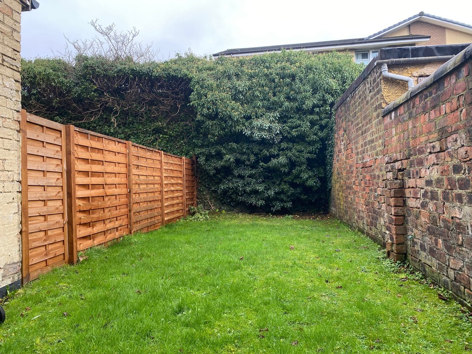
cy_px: 177
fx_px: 355
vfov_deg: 53.1
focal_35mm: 26
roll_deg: +1.7
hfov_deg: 67.3
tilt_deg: +0.7
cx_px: 236
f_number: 1.8
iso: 40
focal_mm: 4.25
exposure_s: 1/122
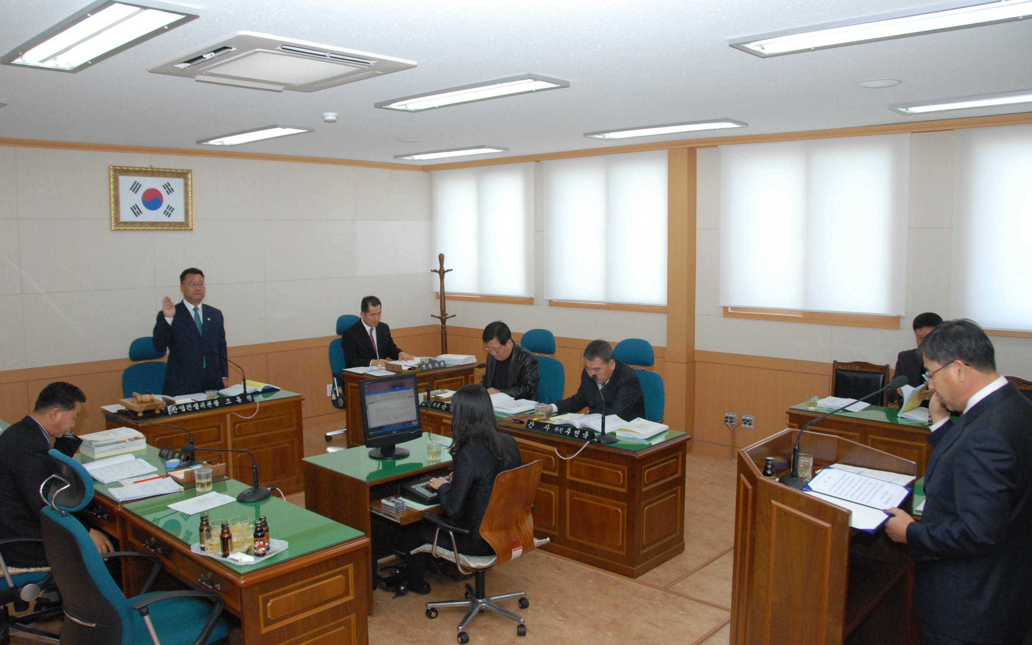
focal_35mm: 28
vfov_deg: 44.5
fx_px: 788
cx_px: 509
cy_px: 309
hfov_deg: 66.5
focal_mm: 18
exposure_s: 1/250
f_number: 5
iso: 800
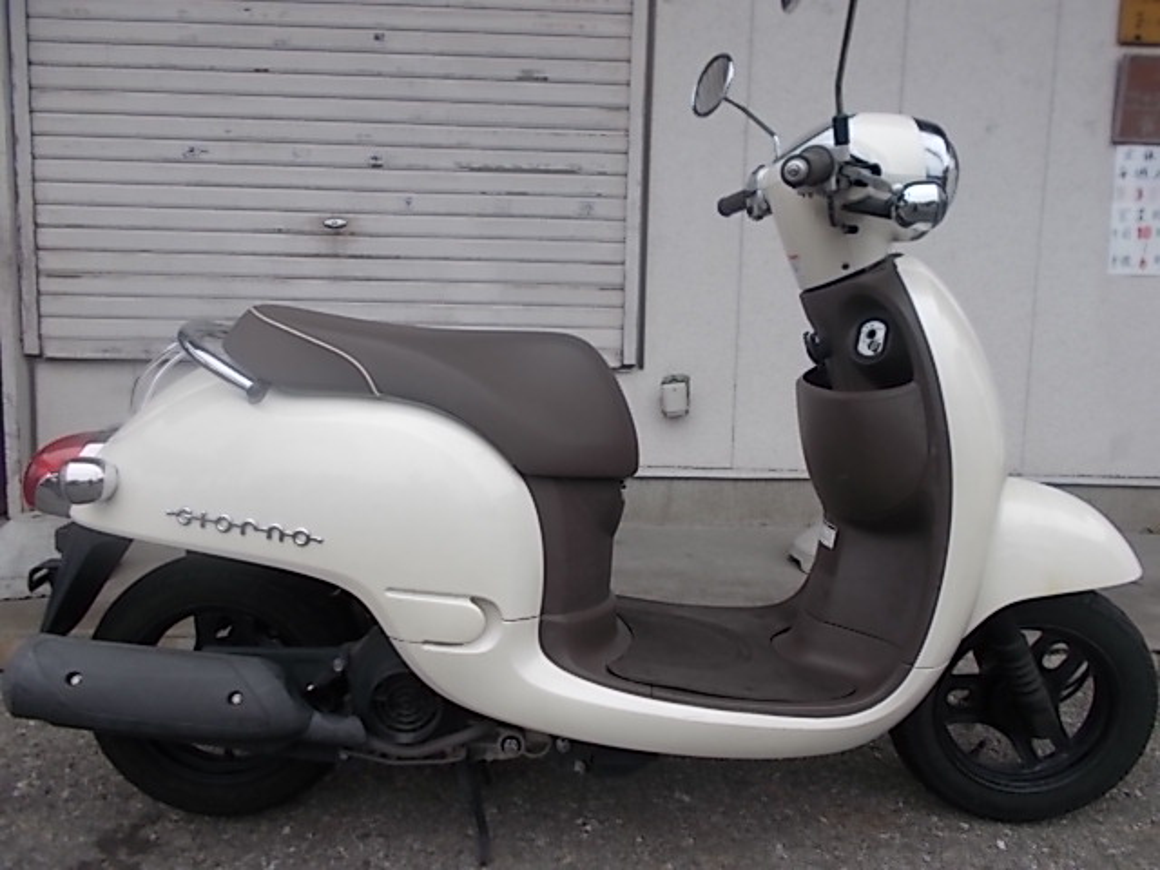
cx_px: 580
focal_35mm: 26
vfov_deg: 53.1
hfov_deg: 67.3
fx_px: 871
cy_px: 435
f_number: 3.2
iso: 80
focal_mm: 4.6
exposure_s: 1/250
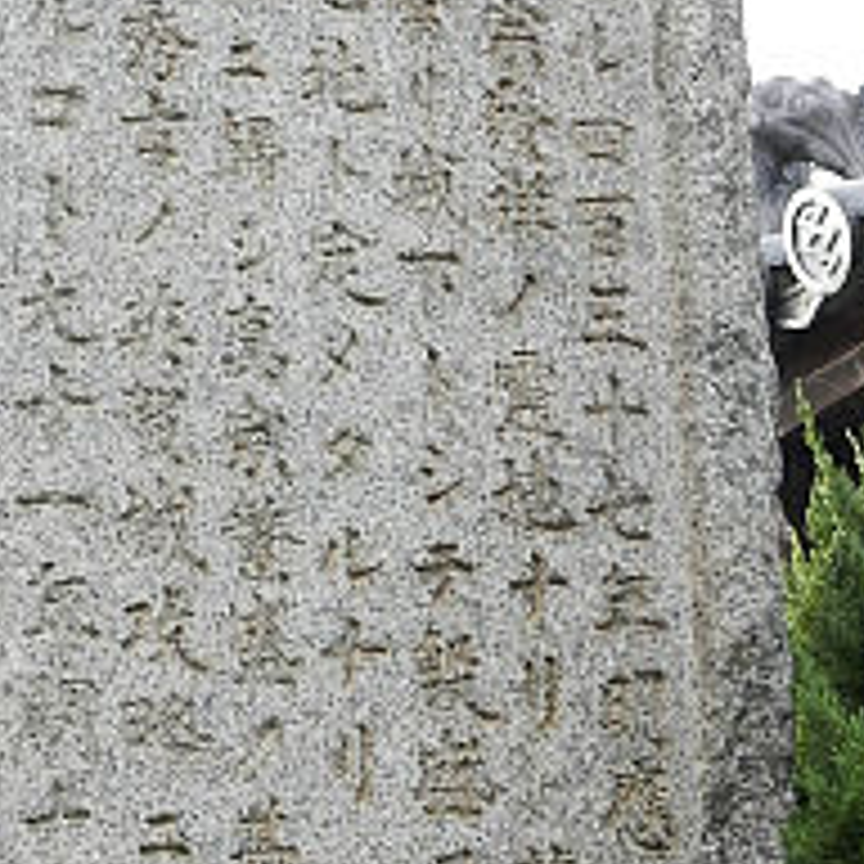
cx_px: 392
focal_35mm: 162
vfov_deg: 10.8
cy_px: 333
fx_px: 4575
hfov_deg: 10.8
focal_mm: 9.9
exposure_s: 1/125
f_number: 3.8
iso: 125
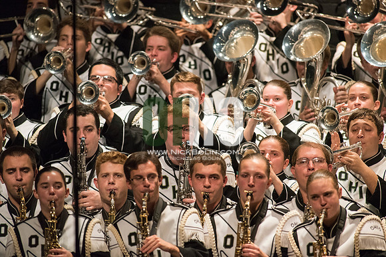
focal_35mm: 600
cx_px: 193
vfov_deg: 2.3
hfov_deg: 3.4
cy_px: 128
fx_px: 6435
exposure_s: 1/320
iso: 4000
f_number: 5.6
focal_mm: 600
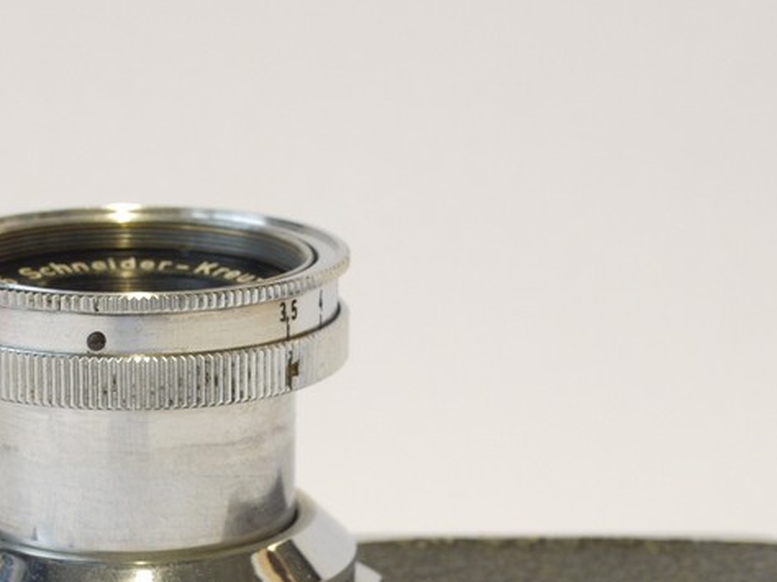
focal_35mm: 152
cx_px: 185
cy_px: 597
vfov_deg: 9.7
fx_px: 3410
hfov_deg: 13.0
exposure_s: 1/20
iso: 400
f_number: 8
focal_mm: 30
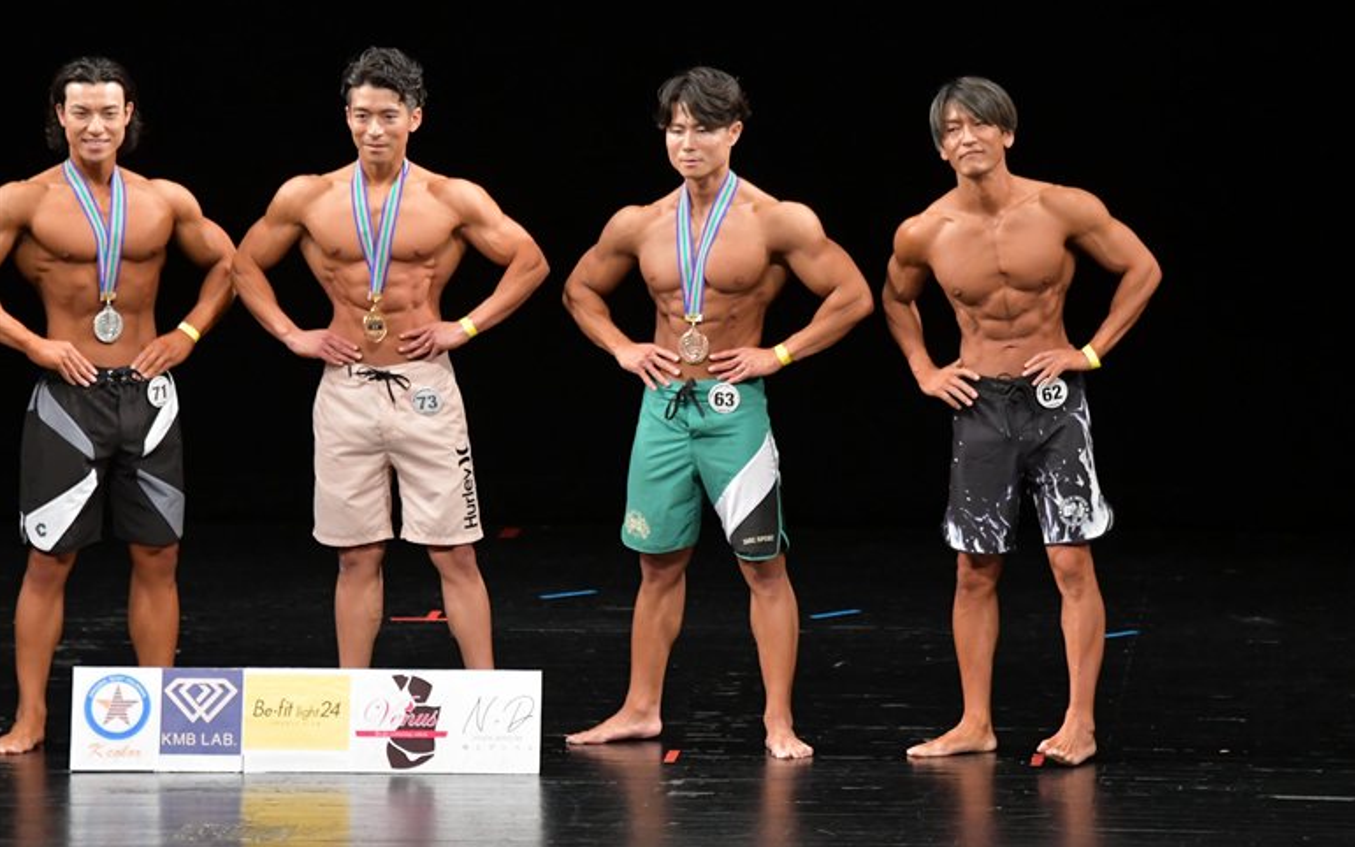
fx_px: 9639
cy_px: 416
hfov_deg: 8.0
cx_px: 679
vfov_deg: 5.0
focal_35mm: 261
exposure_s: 1/400
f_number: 5.6
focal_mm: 170
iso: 3200
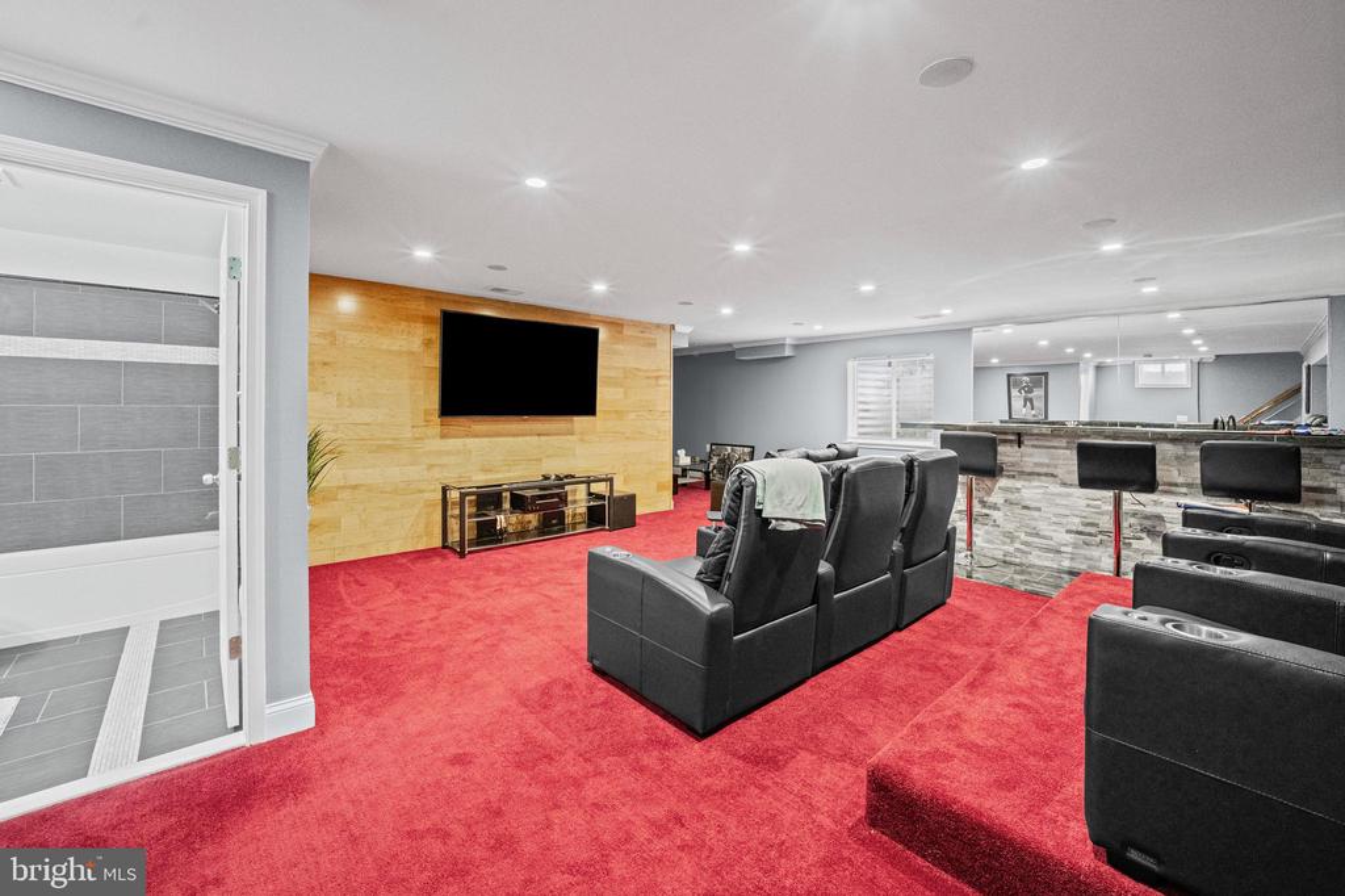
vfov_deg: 85.4
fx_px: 486
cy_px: 448
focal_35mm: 13
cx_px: 672
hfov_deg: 108.3
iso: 4000
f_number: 7.1
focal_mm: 13
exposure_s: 1/15
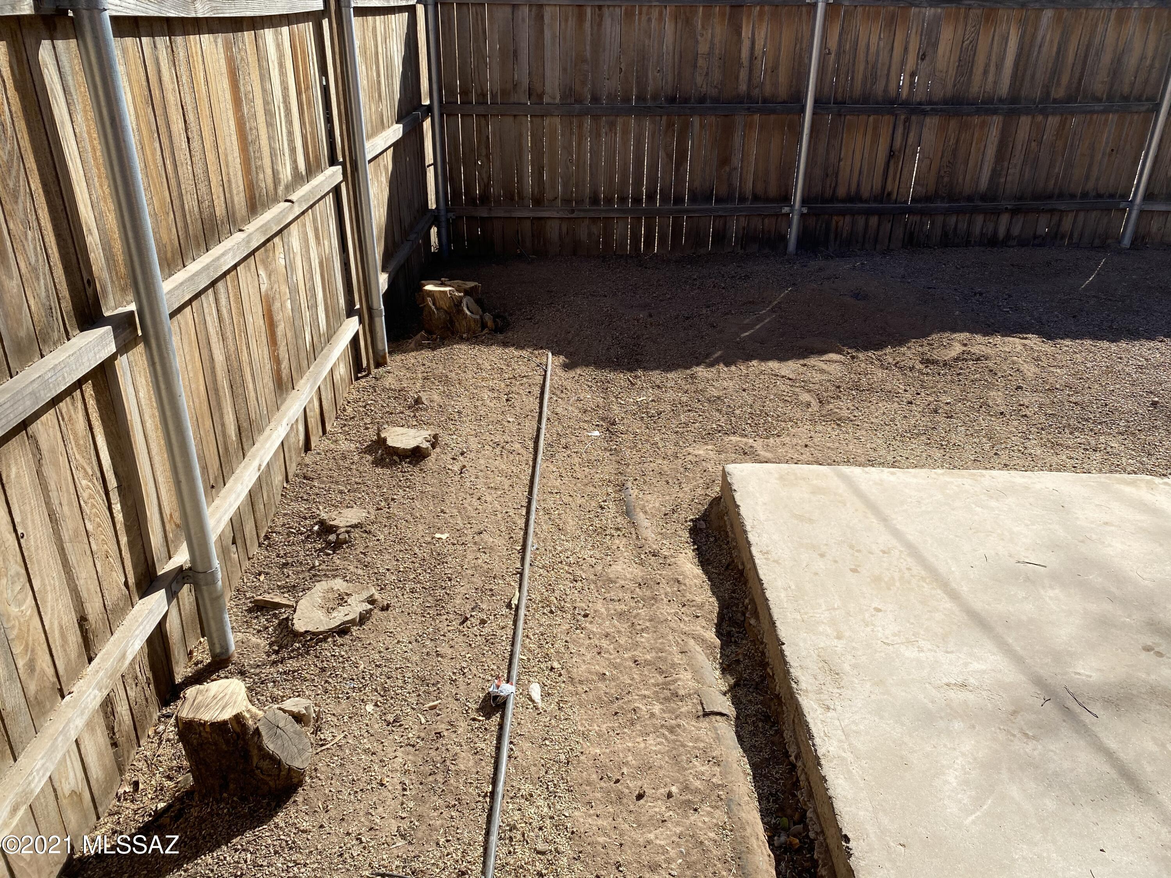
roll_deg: -1.6
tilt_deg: -27.0
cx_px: 586
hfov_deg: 67.3
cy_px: 439
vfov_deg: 53.1
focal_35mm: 26
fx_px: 880
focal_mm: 4.25
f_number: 1.8
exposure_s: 1/2817
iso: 32
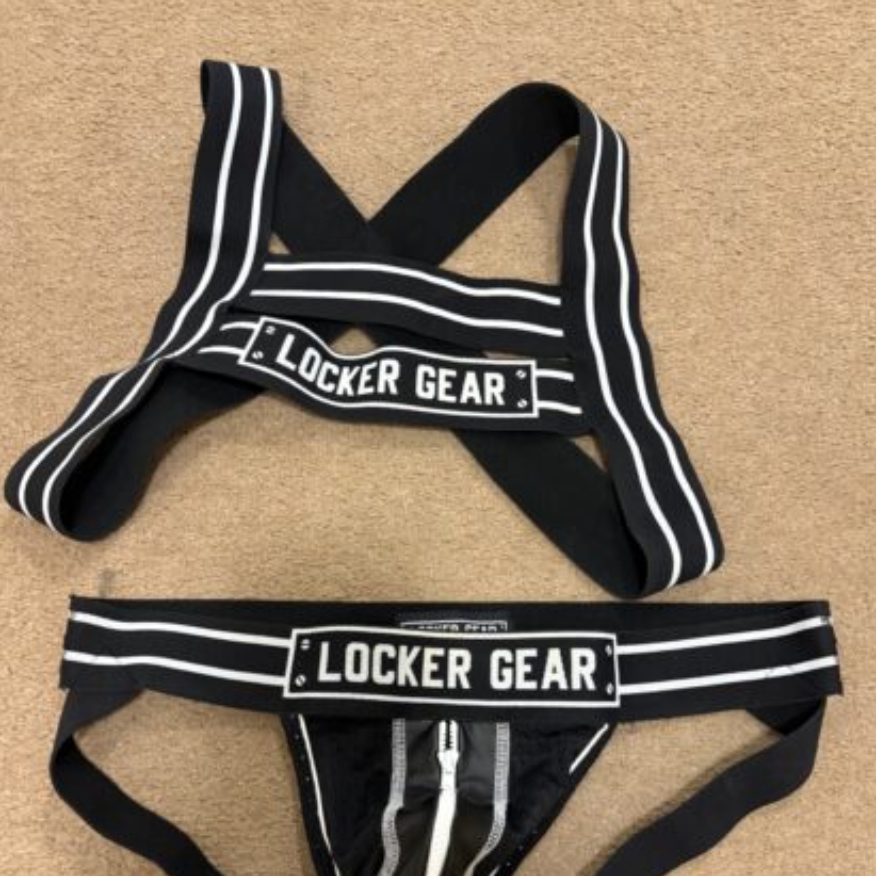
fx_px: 888
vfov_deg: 51.9
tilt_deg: -74.1
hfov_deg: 52.5
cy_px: 555
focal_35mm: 31
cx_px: 439
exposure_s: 1/33
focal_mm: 5.96
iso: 400
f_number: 1.6
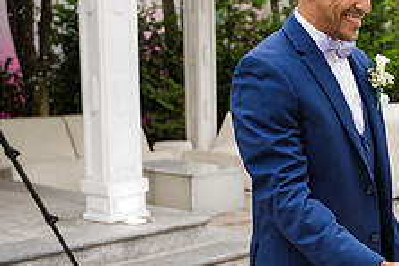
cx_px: 404
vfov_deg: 18.7
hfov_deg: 26.2
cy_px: 141
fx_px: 809
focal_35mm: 73
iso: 100
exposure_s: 1/50
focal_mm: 28
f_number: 2.8
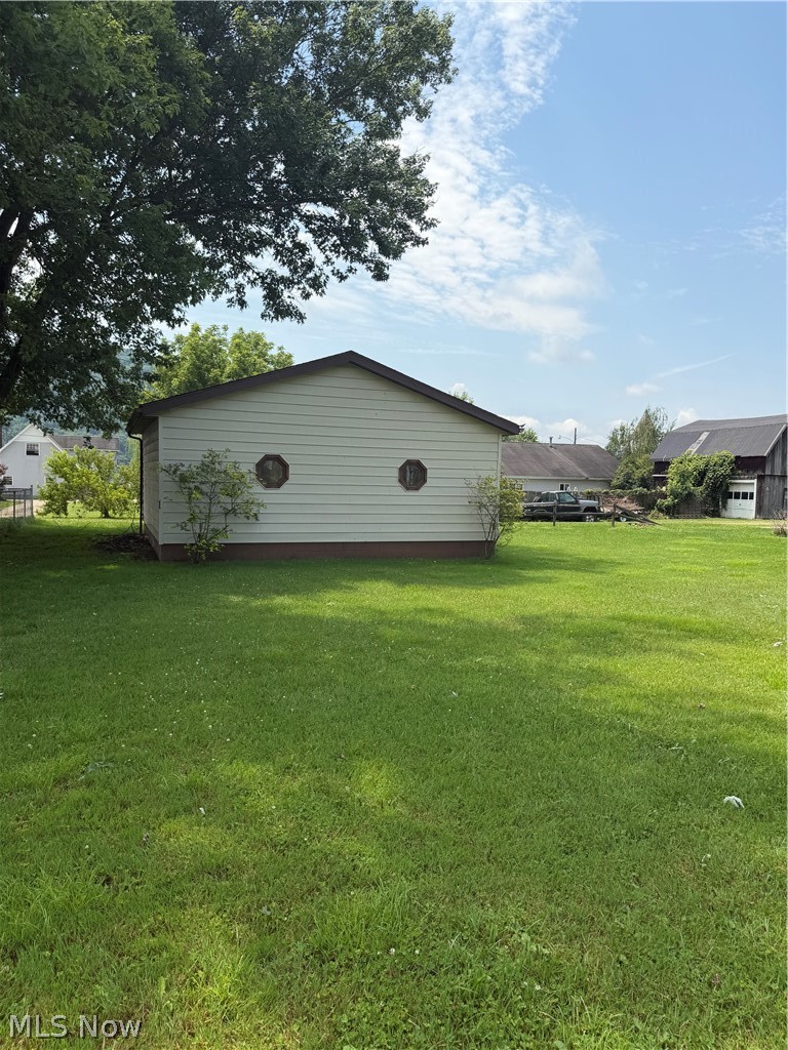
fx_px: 728
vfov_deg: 71.6
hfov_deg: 56.8
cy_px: 525
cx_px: 394
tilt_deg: -4.5
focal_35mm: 24
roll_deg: -2.1
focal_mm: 6.76
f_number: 1.78
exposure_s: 1/3279
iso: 80
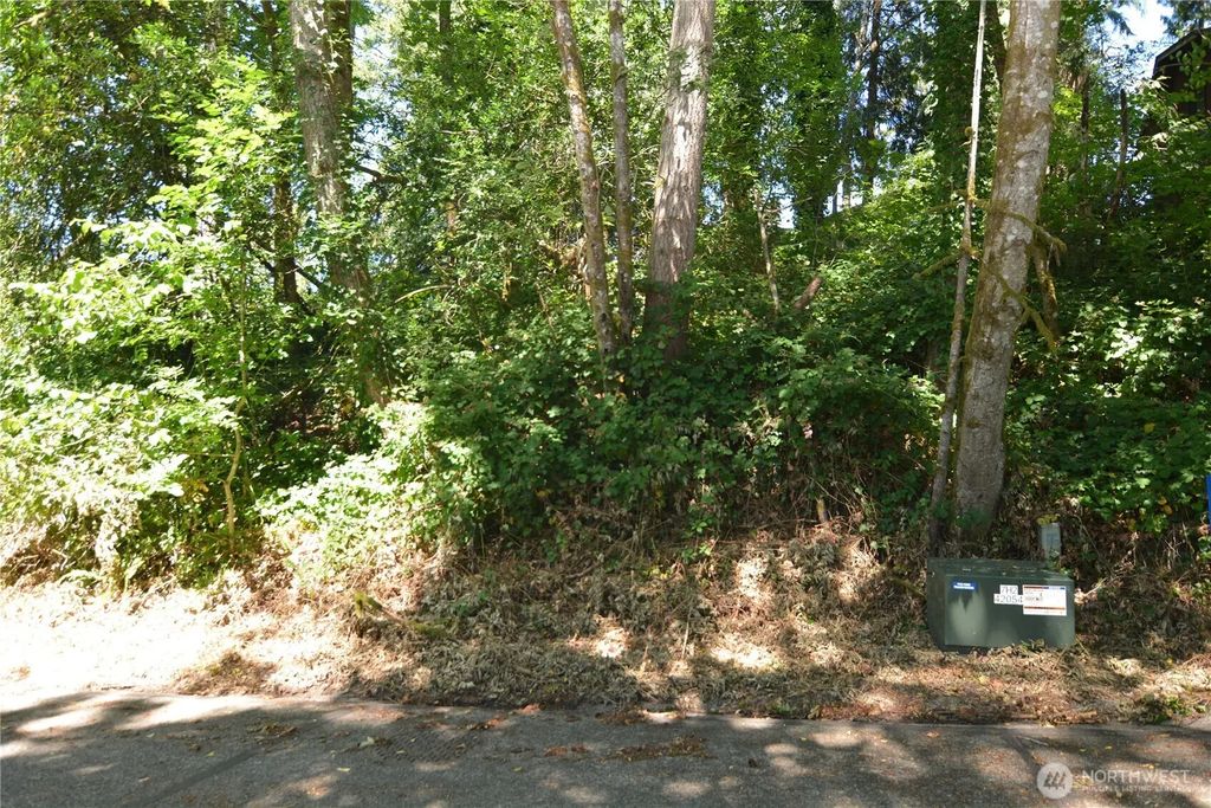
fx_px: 807
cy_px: 404
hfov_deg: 73.7
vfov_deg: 53.1
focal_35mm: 24
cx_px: 606
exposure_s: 1/100
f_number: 5
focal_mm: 16
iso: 200
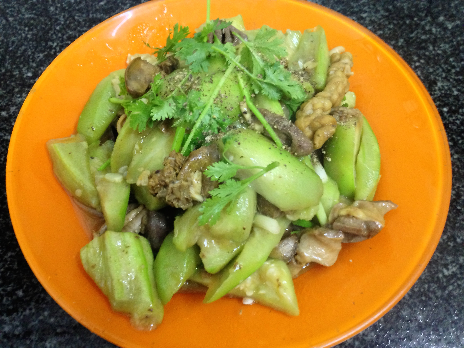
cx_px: 232
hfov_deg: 55.4
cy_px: 174
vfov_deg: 42.9
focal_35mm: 33
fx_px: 442
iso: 400
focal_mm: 4.12
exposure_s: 1/15
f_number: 2.4
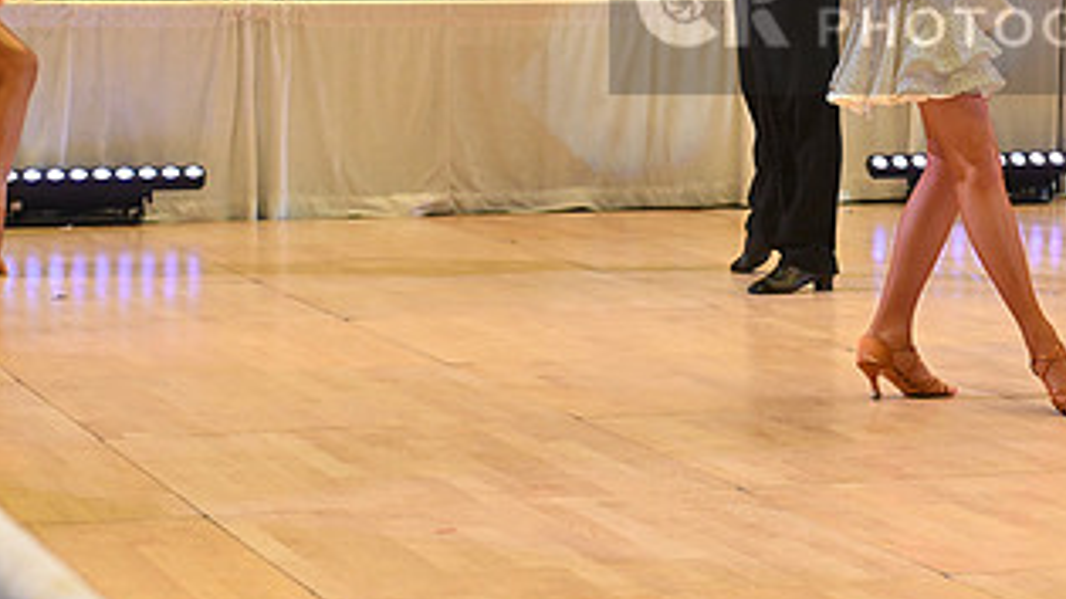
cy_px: 5
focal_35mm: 135
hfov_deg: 15.7
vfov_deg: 8.9
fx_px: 3815
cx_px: 978
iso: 4000
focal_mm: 70
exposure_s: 1/400
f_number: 5.6
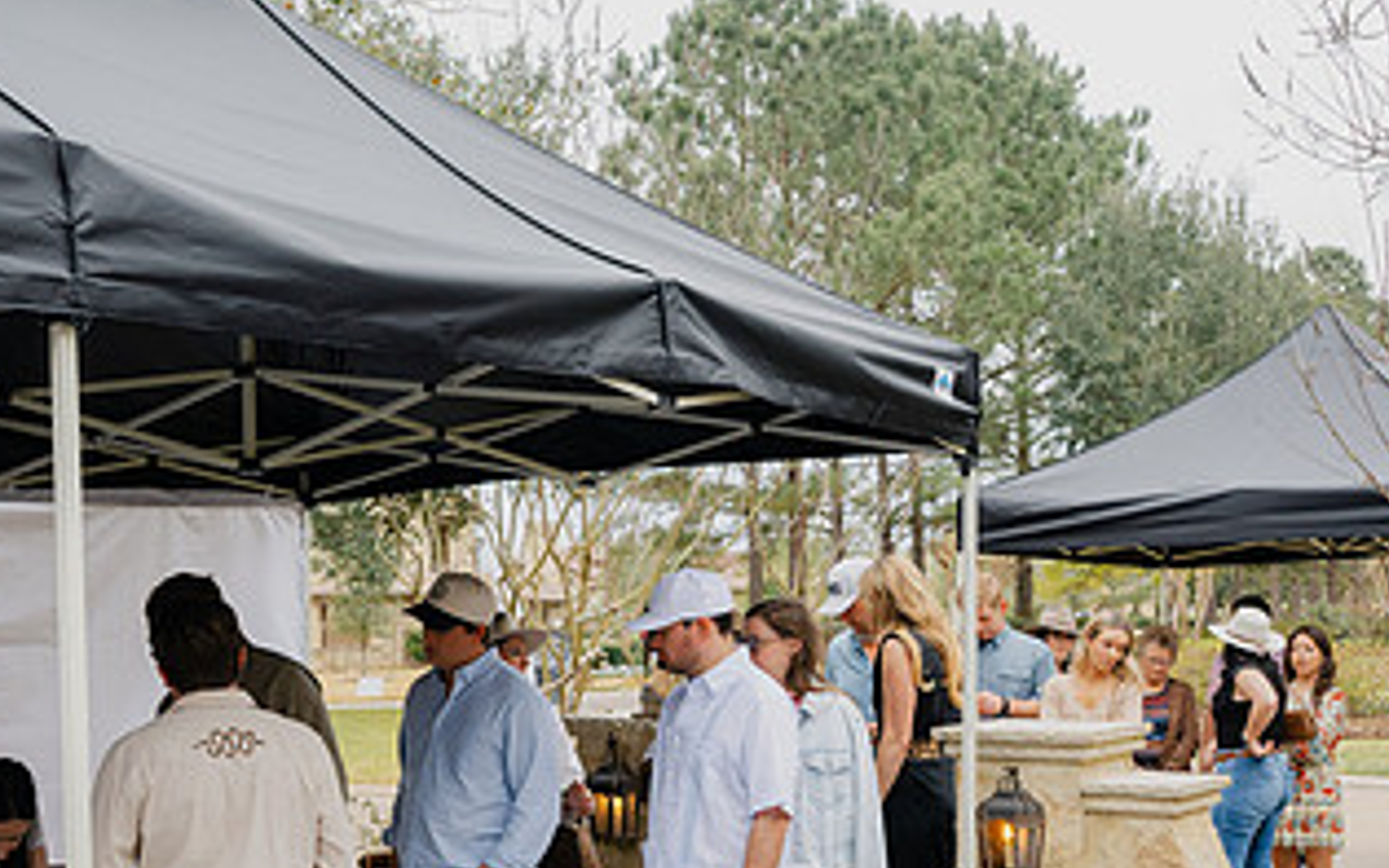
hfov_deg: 44.2
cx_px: 582
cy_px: 615
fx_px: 1704
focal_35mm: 45
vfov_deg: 28.3
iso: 450
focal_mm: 24
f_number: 5.6
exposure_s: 1/250
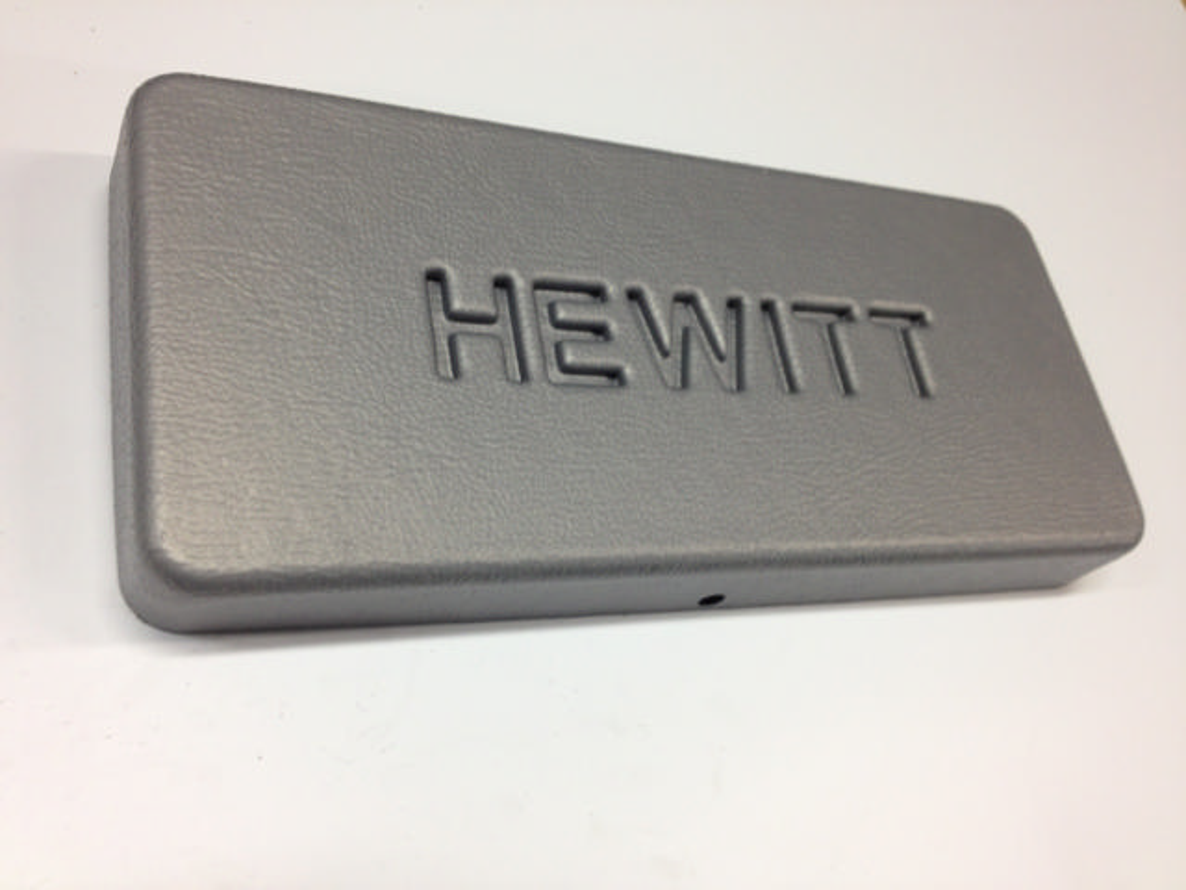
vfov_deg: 40.7
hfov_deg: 52.6
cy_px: 445
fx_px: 1199
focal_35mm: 35
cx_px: 593
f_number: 2.4
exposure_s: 1/20
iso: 80
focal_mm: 4.28
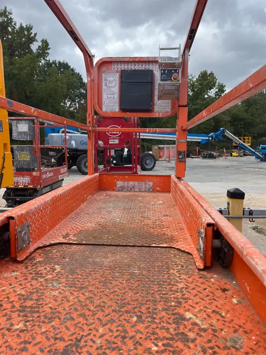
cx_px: 133
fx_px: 266
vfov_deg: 67.3
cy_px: 178
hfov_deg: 53.1
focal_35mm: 26
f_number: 1.6
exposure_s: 1/1600
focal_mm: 5.1
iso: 50
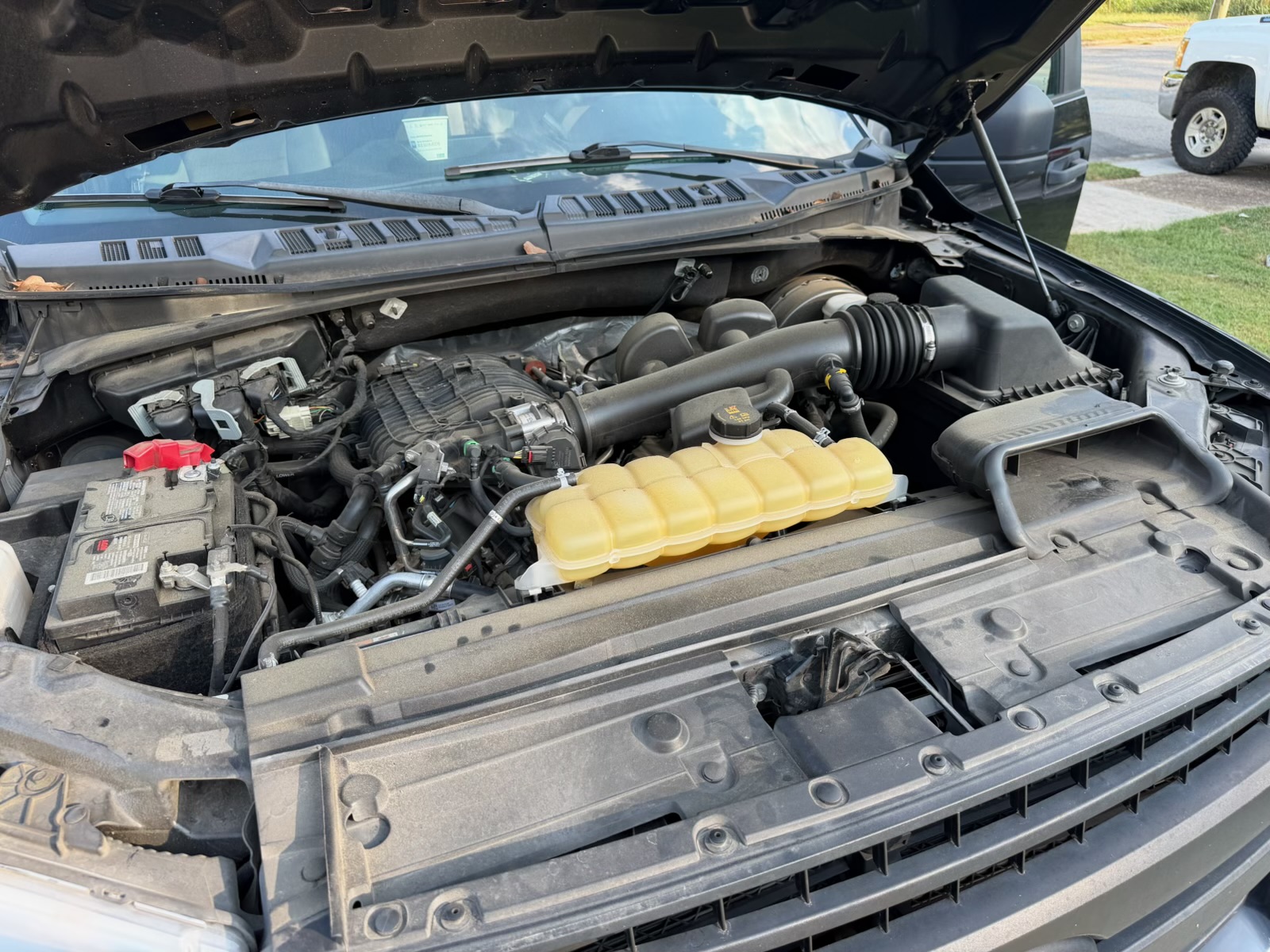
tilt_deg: -31.7
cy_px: 476
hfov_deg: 71.6
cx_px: 635
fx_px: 881
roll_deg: +1.7
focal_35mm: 24
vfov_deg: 56.8
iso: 80
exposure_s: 1/314
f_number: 1.78
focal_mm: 6.76
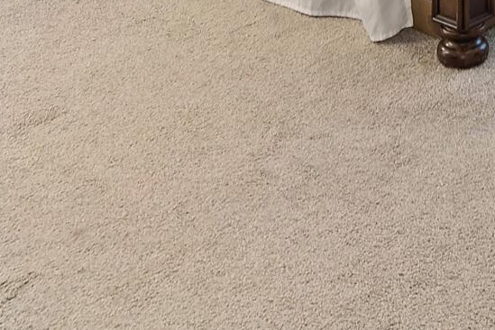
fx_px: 1127
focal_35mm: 82
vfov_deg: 12.3
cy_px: -517
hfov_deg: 22.8
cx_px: 595
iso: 100
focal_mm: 10
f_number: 4.5
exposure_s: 1
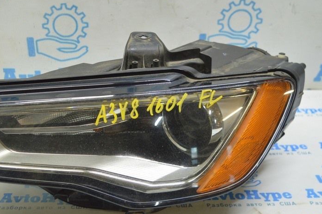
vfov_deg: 26.6
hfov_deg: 38.8
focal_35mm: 51
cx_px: 115
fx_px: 453
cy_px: 116
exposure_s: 1/40
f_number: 3.8
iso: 400
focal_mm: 23
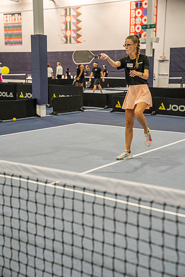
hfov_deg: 25.1
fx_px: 416
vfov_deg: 36.9
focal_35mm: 54
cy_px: 138
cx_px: 92
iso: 5000
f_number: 4
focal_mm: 54
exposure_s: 1/640
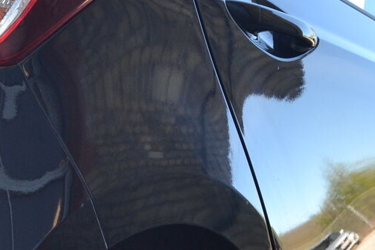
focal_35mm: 115
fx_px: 1198
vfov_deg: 11.9
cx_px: 45
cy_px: 165
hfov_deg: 17.6
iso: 280
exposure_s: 1/125
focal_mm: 20
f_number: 5.6
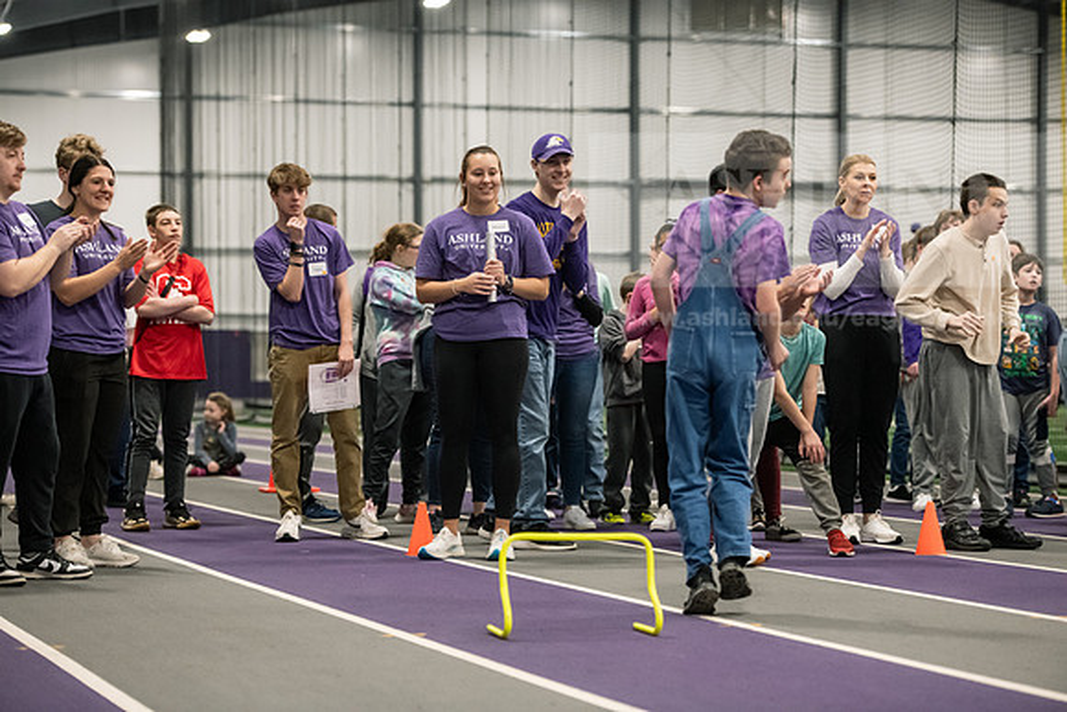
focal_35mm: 98
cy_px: 356
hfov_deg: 20.8
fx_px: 2905
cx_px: 534
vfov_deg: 14.0
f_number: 3.2
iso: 4000
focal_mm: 98
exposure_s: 1/400
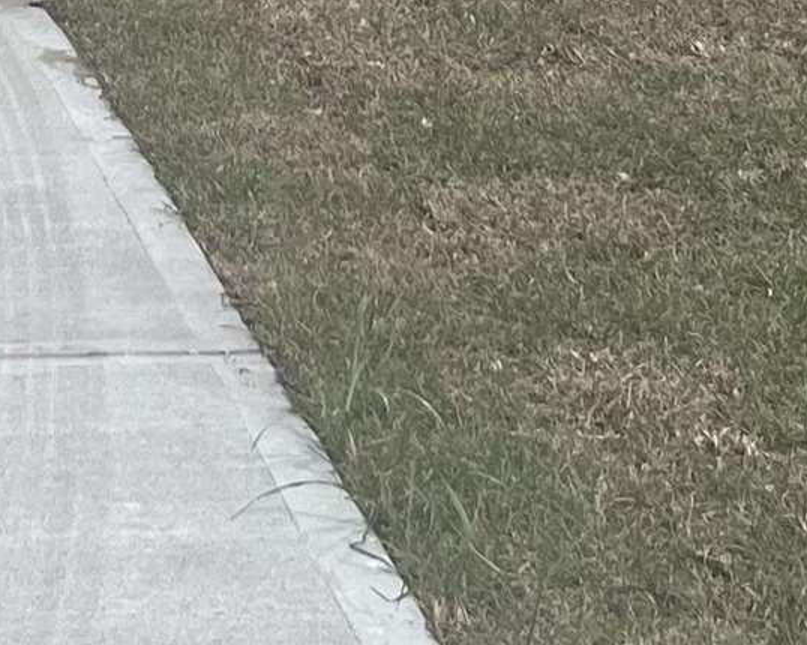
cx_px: -160
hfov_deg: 13.0
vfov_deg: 9.5
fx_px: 3462
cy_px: -879
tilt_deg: +1.2
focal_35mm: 145
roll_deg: -0.6
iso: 50
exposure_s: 1/4831
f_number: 1.5
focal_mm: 5.7
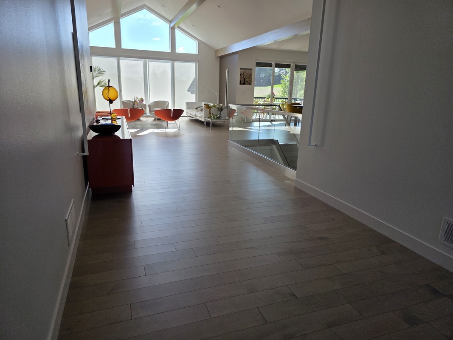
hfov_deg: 73.9
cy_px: 170
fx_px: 301
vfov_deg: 58.9
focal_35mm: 23
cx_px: 226
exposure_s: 1/359
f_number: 1.7
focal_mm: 6.3
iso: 32
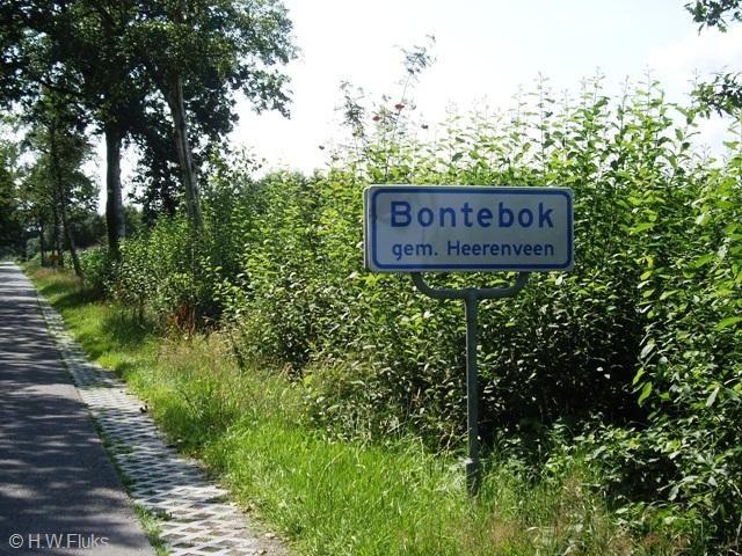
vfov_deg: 37.7
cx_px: 371
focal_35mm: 38
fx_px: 815
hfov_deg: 49.0
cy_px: 278
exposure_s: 1/800
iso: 64
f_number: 2.8
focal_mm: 7.9
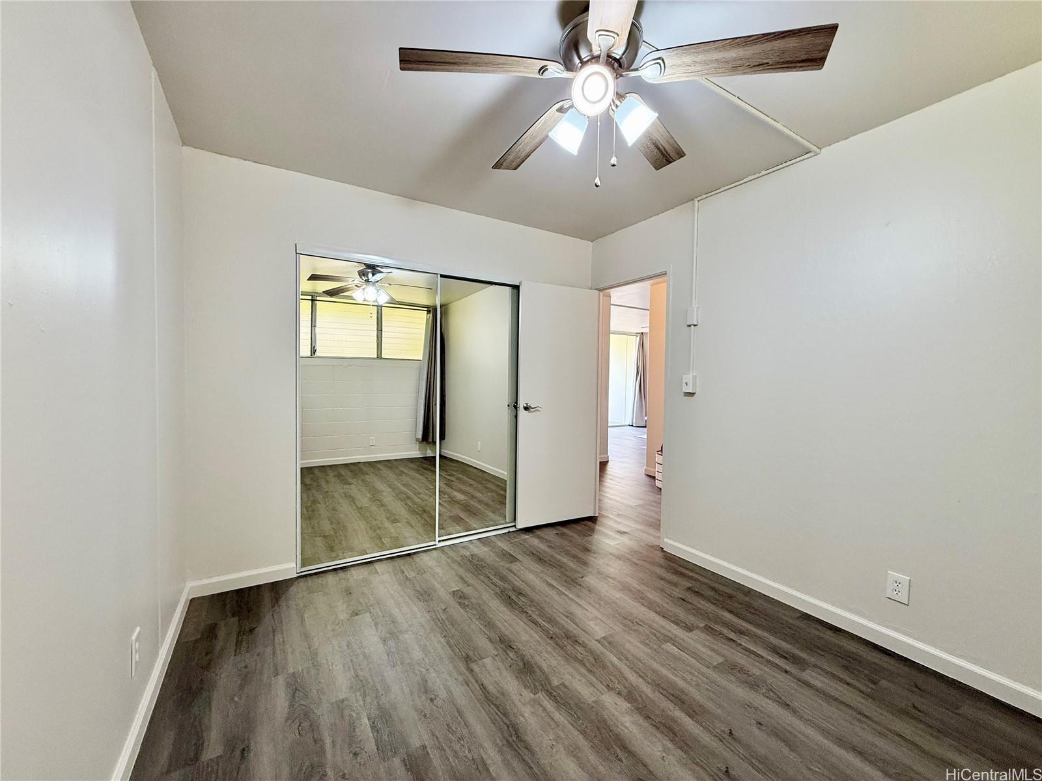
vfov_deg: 85.7
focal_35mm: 14
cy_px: 390
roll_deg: -0.9
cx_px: 521
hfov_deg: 102.1
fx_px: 421
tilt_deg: -0.9
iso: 160
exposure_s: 1/120
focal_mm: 2.22
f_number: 2.2
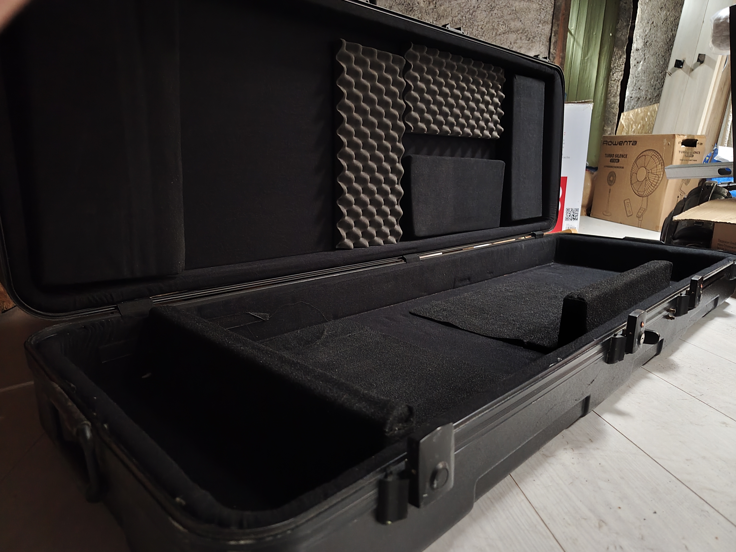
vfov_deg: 58.9
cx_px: 368
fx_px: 489
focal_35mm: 23
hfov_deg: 73.9
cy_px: 276
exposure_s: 1/10
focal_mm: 6.07
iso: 12800
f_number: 1.7
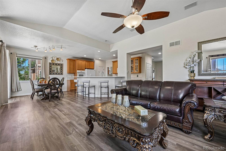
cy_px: 76
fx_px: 88
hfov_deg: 104.3
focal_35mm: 14
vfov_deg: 81.2
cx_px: 113
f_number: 10
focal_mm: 14
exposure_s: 1/15
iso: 320
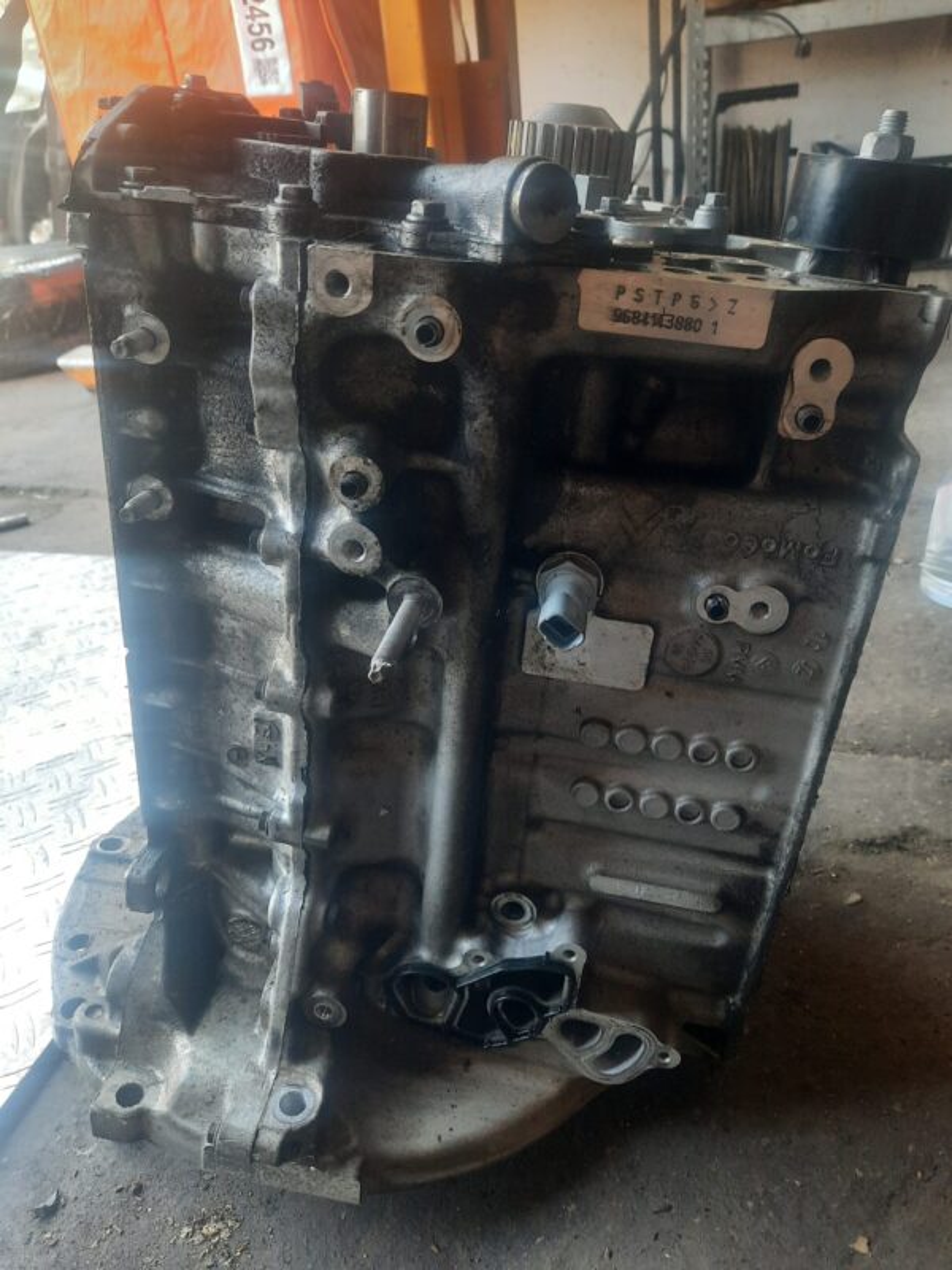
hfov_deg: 54.9
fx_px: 917
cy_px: 635
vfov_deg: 69.4
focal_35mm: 25
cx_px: 476
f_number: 2
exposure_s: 1/50
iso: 320
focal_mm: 4.6
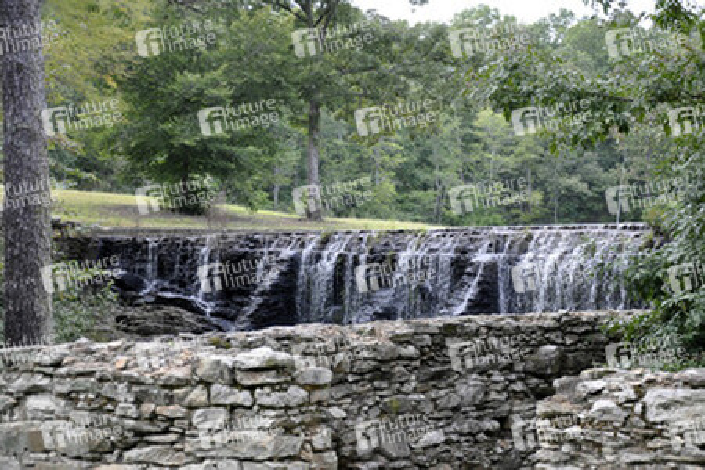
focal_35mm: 87
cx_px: 352
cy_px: 235
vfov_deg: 15.7
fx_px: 1704
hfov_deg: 23.4
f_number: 5
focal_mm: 58
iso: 1000
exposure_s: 1/400
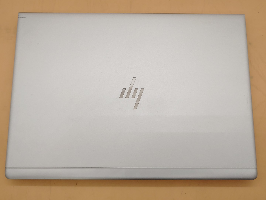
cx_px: 133
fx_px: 254
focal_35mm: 33
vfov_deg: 42.9
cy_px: 100
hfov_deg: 55.4
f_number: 1.8
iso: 50
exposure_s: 1/260
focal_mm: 4.36
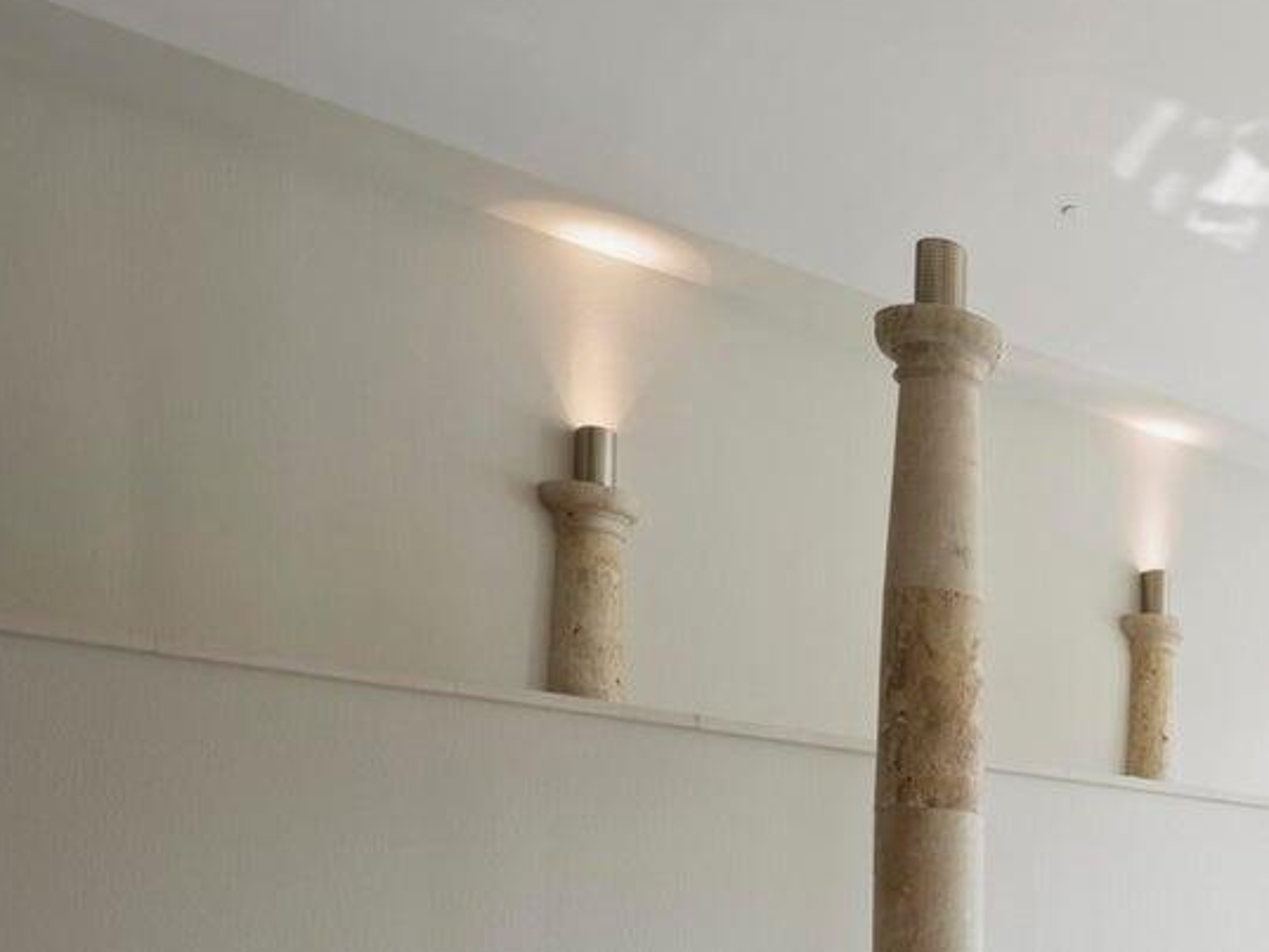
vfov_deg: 29.7
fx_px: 1613
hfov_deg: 31.3
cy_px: 1042
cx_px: 1713
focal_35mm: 44
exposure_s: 1
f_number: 11
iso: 200
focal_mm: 16
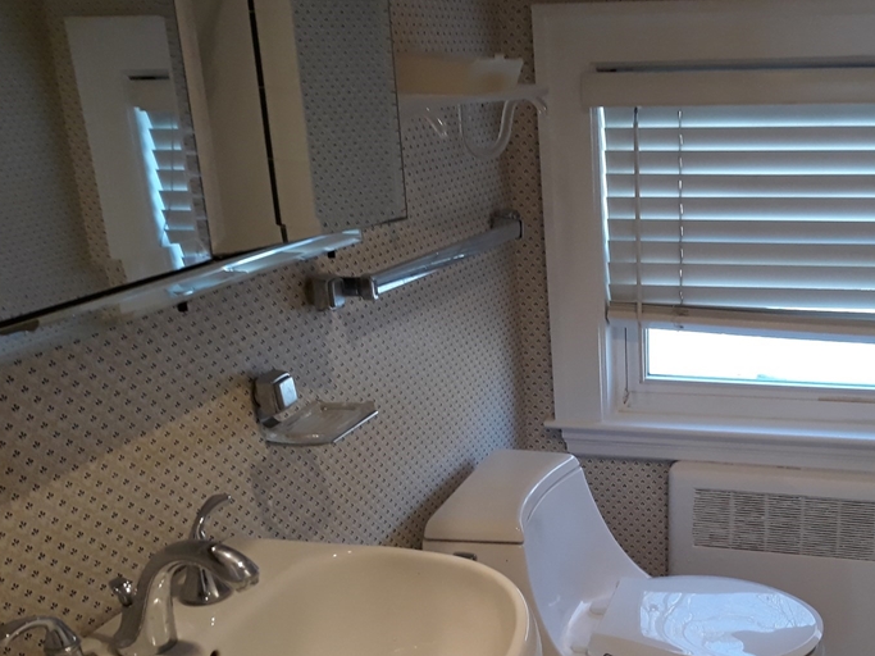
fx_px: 1061
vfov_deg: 33.8
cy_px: 479
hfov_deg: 43.7
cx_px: 626
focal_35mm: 42
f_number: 1.7
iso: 100
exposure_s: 1/40
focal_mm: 3.7
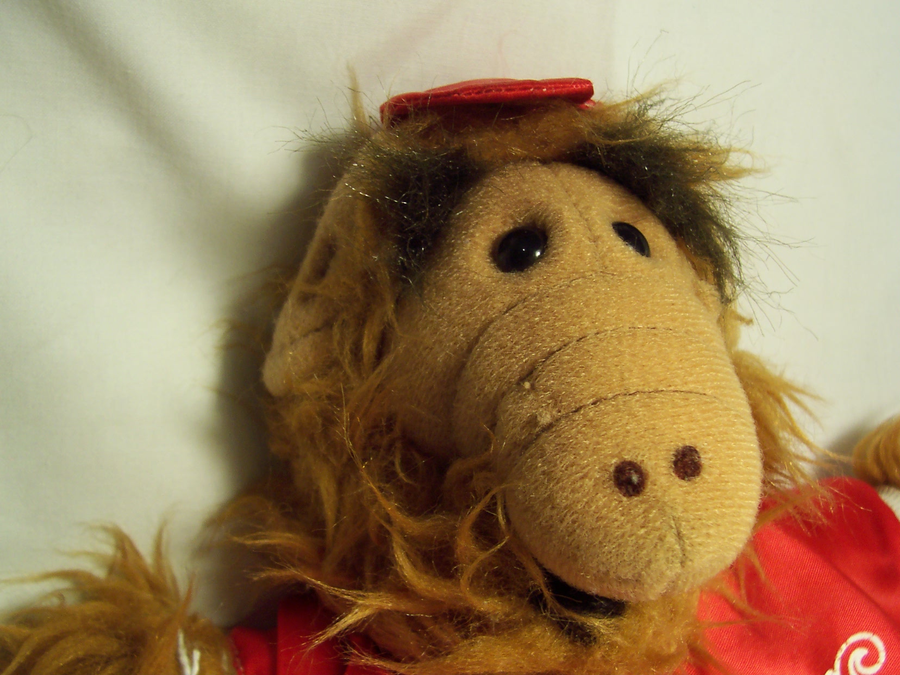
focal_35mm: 37
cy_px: 338
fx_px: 962
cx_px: 450
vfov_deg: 38.7
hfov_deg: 50.1
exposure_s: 1/90
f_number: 2.8
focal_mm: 5.6
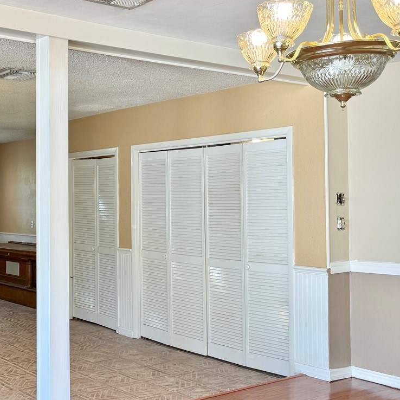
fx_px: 601
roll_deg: -0.7
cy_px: 184
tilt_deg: +1.8
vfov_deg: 36.8
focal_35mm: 46
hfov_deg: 34.3
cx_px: 22
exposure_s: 1/120
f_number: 1.78
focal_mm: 6.76
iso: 100
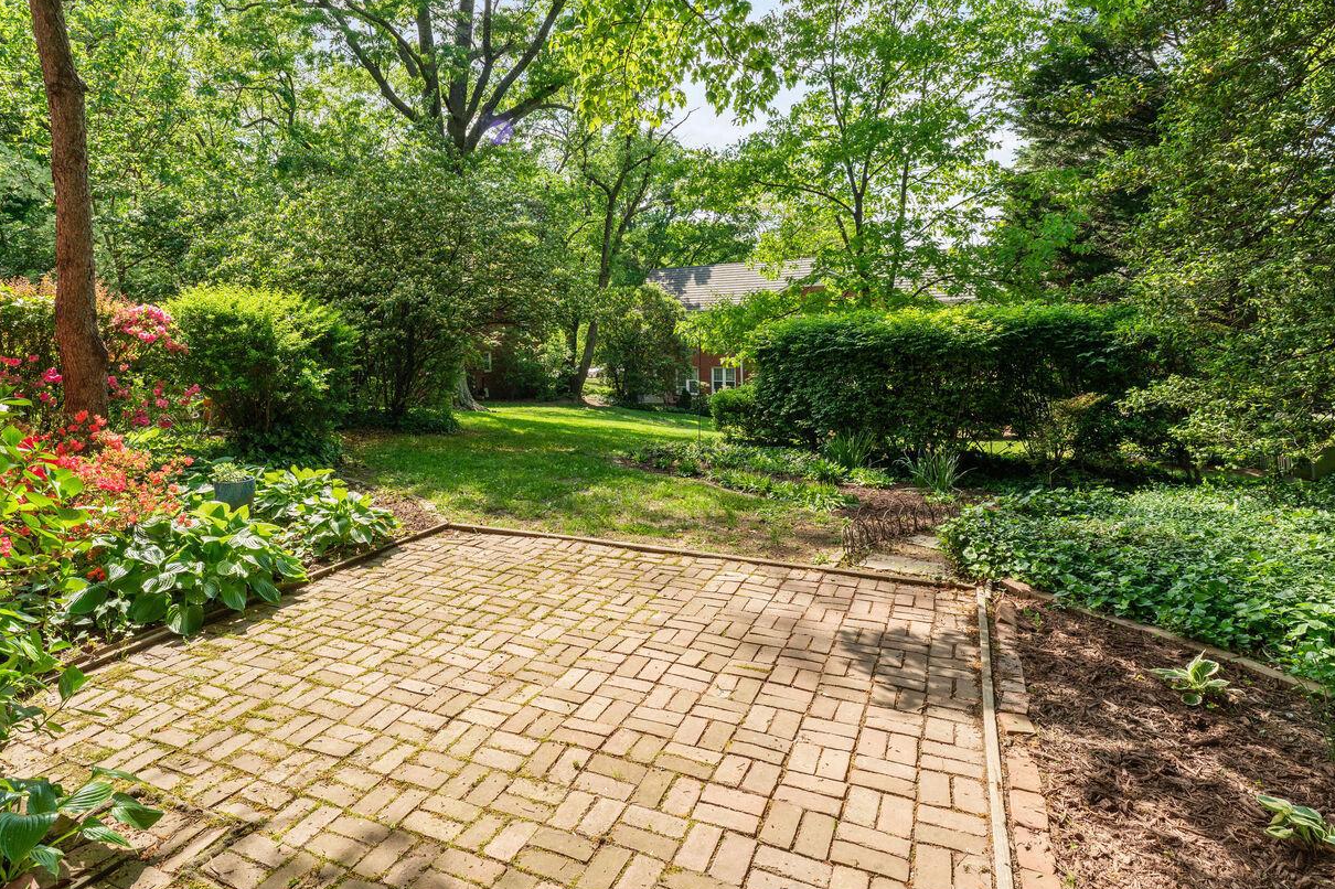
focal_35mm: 20
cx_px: 577
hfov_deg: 83.5
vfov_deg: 61.1
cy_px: 336
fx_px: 741
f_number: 8
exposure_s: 1/125
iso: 200
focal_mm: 14
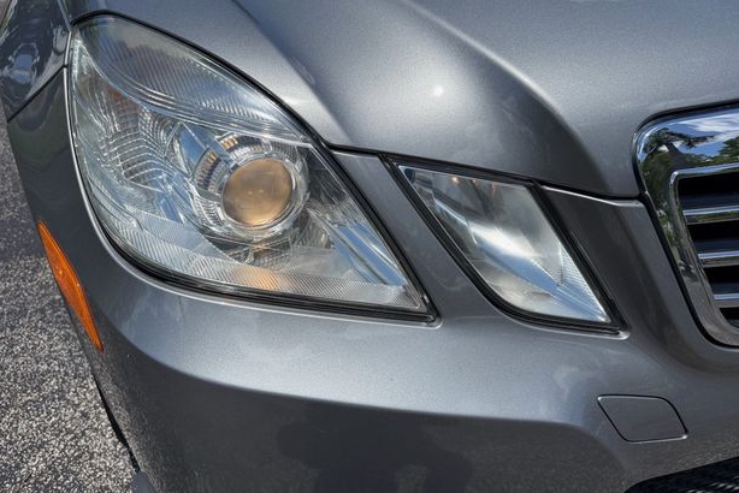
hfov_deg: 69.4
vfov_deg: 49.6
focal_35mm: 26
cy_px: 257
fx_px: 534
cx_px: 378
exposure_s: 1/7353
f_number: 1.78
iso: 100
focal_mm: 6.76
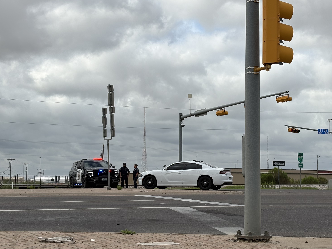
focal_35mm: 71
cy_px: 128
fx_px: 681
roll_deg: -0.2
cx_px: 185
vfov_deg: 20.7
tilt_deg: +3.2
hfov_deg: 27.4
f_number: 1.6
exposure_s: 1/4630
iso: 32
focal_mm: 5.96
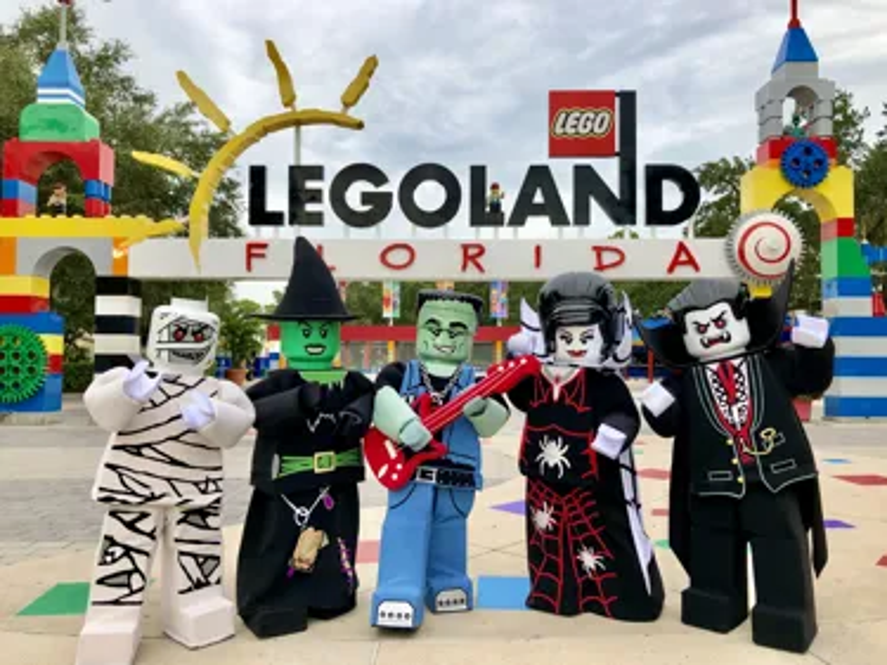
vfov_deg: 49.7
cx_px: 444
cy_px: 332
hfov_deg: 63.5
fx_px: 717
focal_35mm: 28
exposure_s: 1/329
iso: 20
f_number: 1.8
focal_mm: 3.99
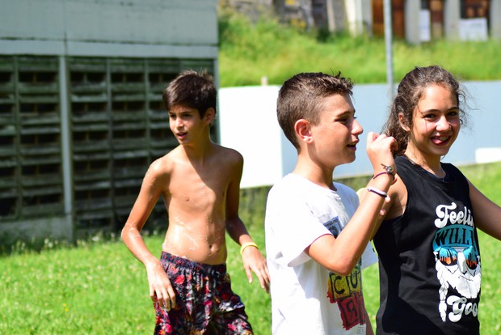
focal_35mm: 203
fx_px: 2826
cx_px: 412
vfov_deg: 6.8
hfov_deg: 10.1
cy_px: 212
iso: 400
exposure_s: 1/1250
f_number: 5.6
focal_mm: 82
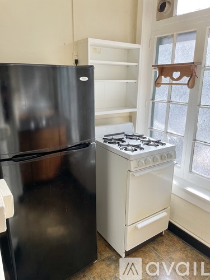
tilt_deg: -14.3
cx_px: 105
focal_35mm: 26
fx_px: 210
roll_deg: +0.1
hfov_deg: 53.1
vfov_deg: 67.3
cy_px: 140
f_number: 1.6
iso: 32
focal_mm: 4.2
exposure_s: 1/427
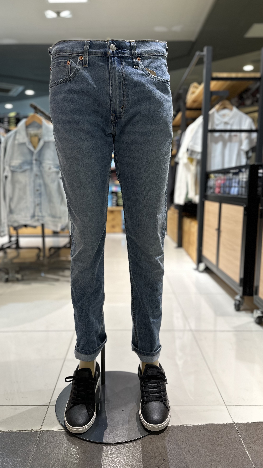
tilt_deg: -11.5
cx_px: 124
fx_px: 335
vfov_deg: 69.9
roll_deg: -0.6
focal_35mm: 27
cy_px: 238
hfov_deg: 42.9
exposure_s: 1/60
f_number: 1.78
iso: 125
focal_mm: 6.86
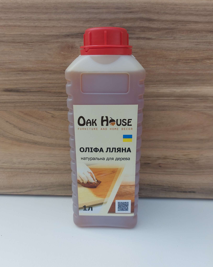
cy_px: 140
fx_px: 213
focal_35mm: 27
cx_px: 105
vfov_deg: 64.0
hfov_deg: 53.2
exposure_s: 1/569
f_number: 1.8
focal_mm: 5.23
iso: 32
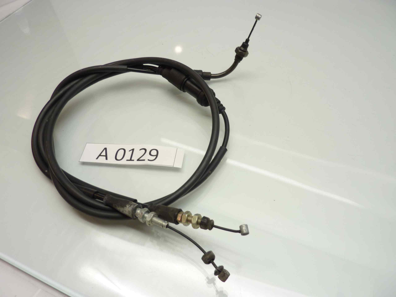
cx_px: 198
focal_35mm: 25
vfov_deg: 54.9
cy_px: 148
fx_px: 286
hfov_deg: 69.4
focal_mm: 4.1
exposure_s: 1/20
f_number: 3.3
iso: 80
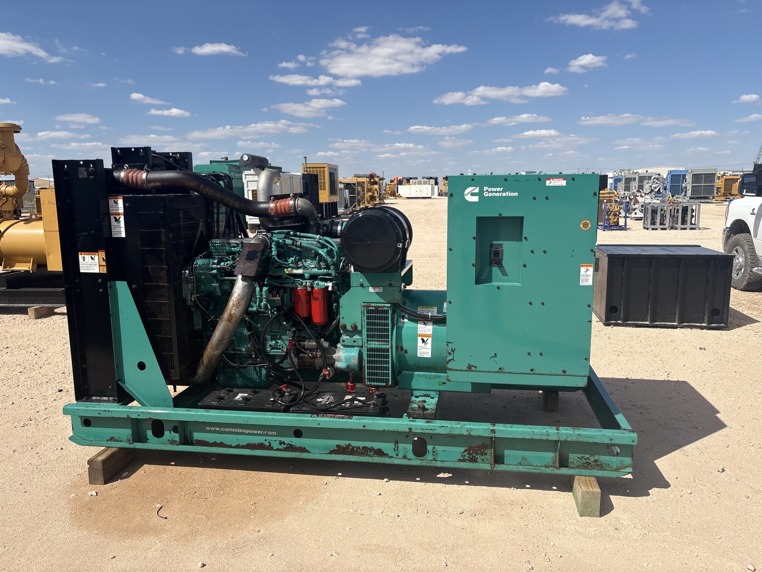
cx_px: 381
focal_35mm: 26
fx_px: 572
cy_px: 286
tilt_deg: -6.3
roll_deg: -0.1
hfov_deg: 67.3
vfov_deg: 53.1
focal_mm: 5.96
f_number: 1.6
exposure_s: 1/4608
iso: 50
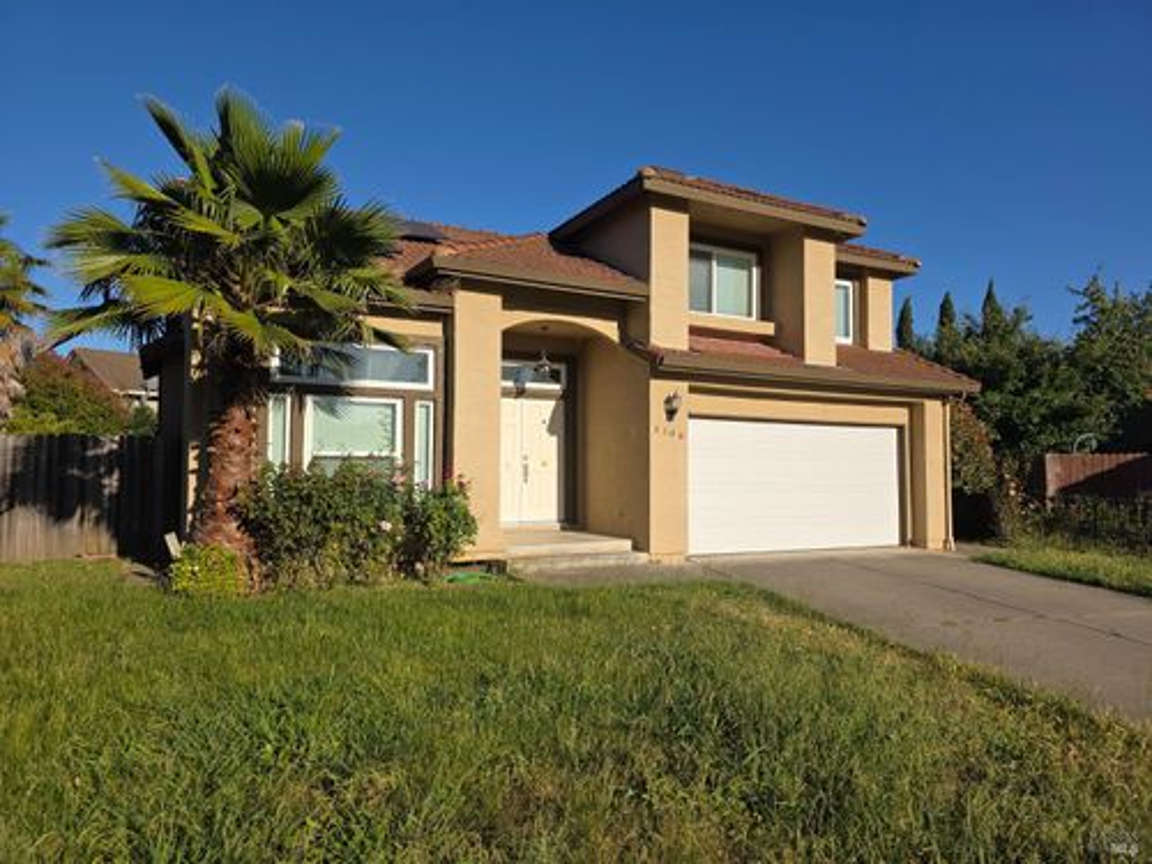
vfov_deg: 58.9
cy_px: 432
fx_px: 765
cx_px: 576
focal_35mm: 23
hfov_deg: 73.9
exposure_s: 1/1087
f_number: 1.7
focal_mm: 6.3
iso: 12
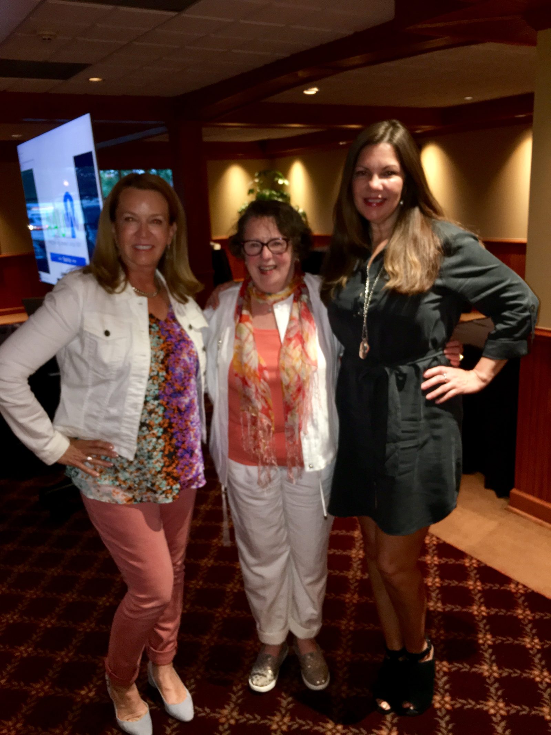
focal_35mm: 29
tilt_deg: -13.9
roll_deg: +2.7
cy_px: 368
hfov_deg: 48.2
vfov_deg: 61.7
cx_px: 276
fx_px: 615
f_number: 2.2
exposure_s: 1/16
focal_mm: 4.15
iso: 100
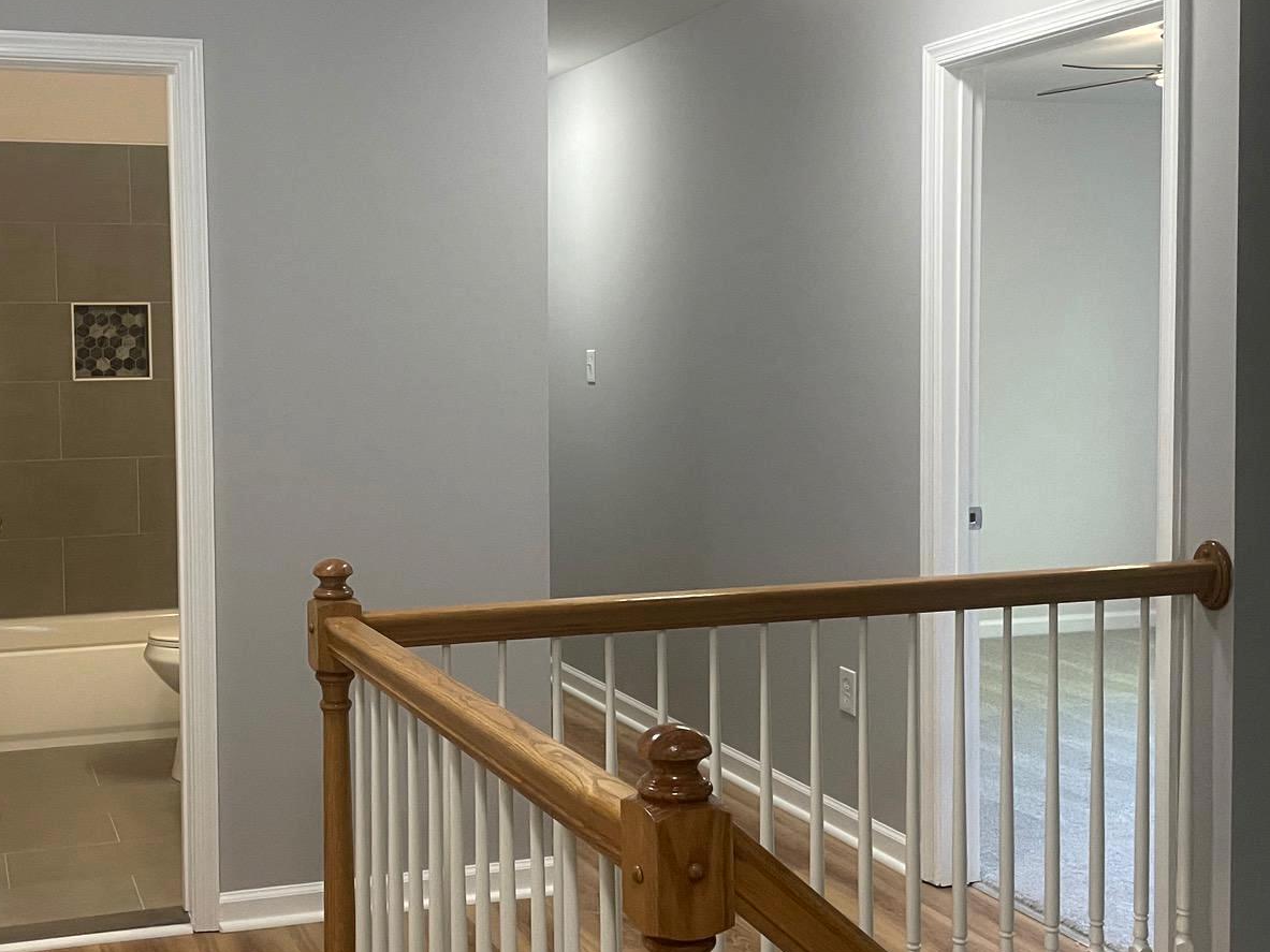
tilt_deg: -3.3
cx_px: 404
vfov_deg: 32.2
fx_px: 1651
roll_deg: +1.6
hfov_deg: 41.4
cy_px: 468
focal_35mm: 45
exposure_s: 1/60
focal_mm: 4.2
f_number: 1.6
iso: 80
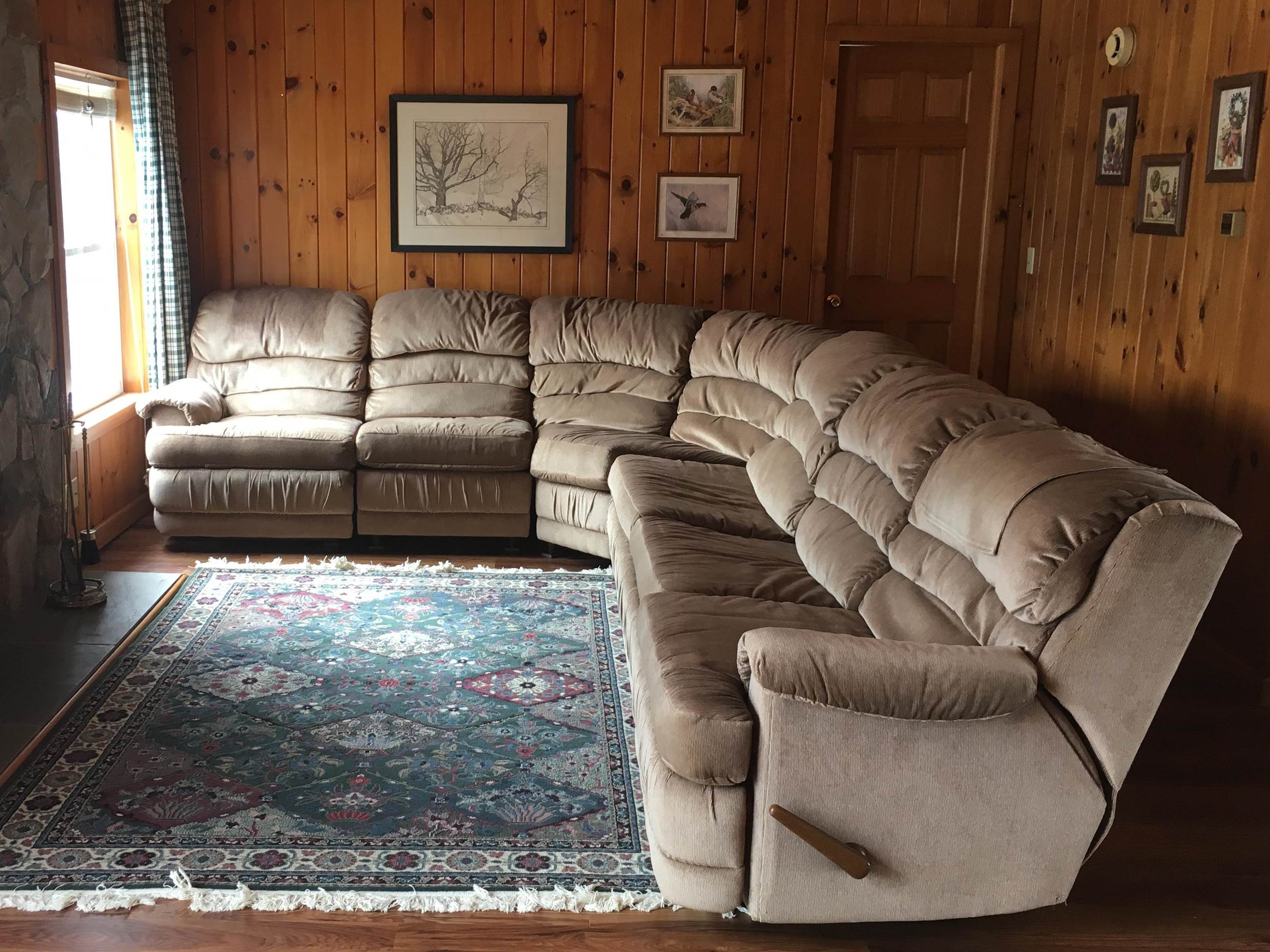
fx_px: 1321
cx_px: 517
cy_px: 436
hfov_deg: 51.1
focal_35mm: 36
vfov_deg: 39.6
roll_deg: +0.0
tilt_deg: -9.5
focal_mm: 4.15
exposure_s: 1/30
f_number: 2.2
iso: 50
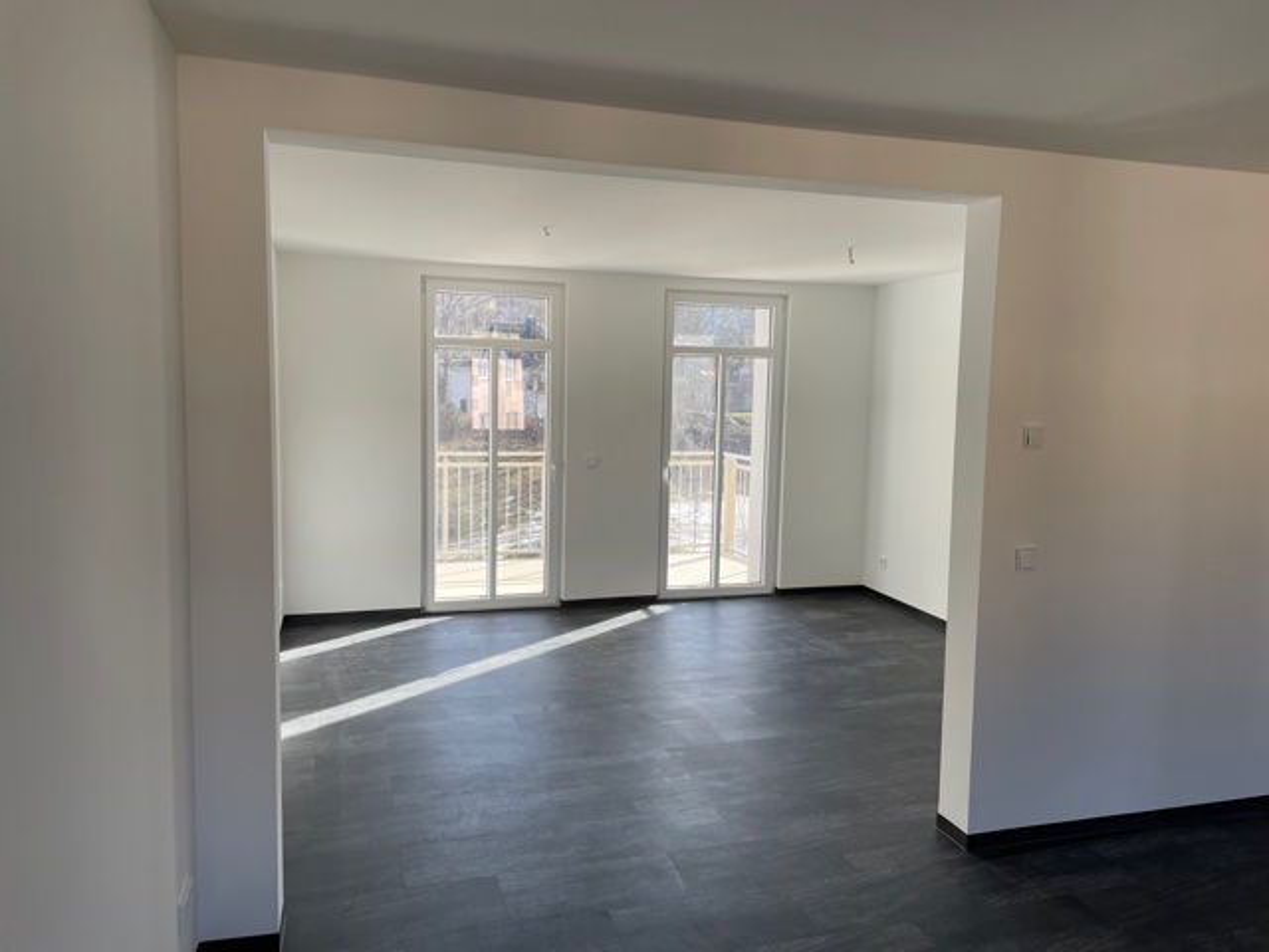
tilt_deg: -4.4
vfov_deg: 53.1
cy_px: 476
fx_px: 953
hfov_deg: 67.3
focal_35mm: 26
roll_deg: -1.5
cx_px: 634
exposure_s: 1/299
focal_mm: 4.2
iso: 32
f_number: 1.6
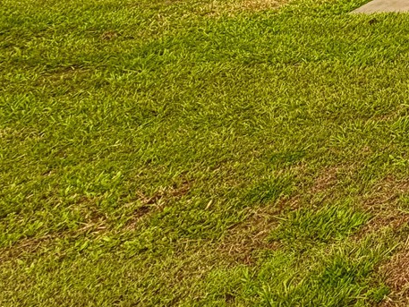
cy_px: -172
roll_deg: -1.2
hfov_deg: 23.3
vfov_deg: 23.1
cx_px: 711
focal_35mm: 49
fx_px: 579
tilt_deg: +2.0
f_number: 2.2
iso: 40
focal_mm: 2.22
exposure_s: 1/159
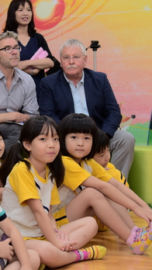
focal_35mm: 80
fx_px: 573
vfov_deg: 26.5
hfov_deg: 14.9
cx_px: 3
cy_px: 139
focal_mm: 38
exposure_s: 1/160
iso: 800
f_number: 4
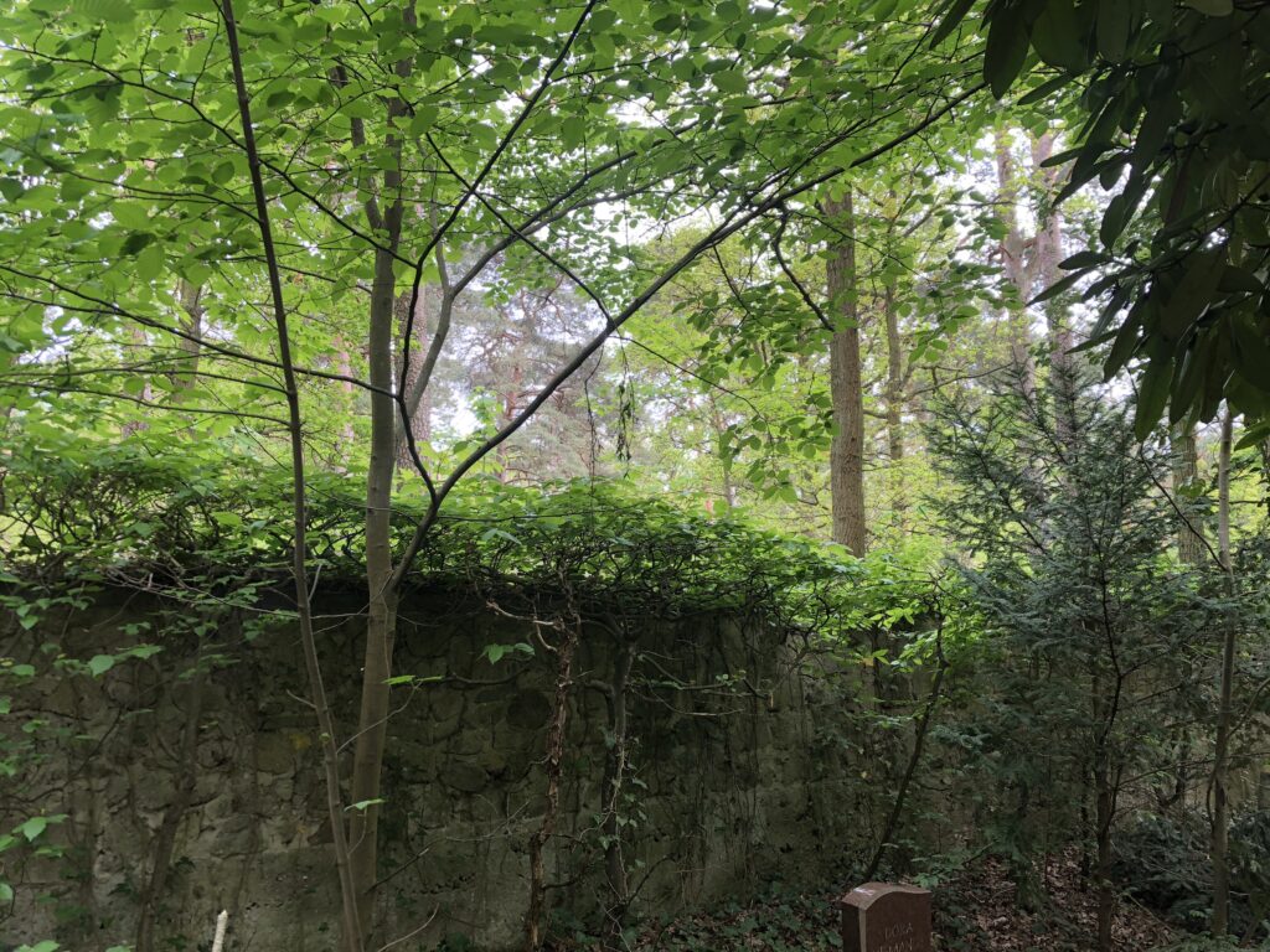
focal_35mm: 28
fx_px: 1027
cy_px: 476
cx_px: 635
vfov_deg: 49.7
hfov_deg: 63.4
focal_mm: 3.99
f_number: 1.8
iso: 64
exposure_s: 1/120
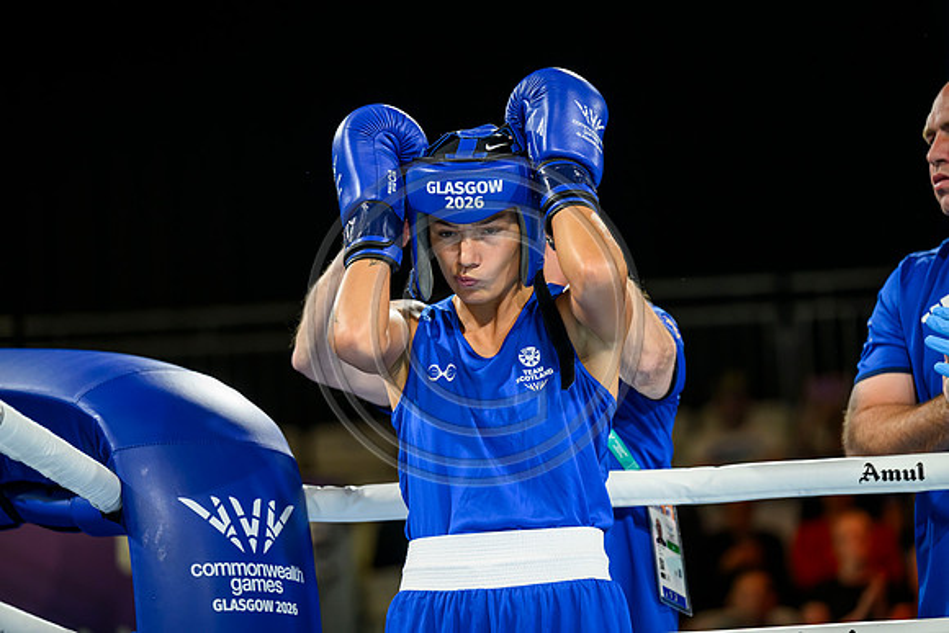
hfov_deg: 13.2
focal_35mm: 155
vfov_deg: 8.9
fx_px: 4087
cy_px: 316
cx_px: 474
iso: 2000
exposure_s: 1/1600
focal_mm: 155
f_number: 3.2
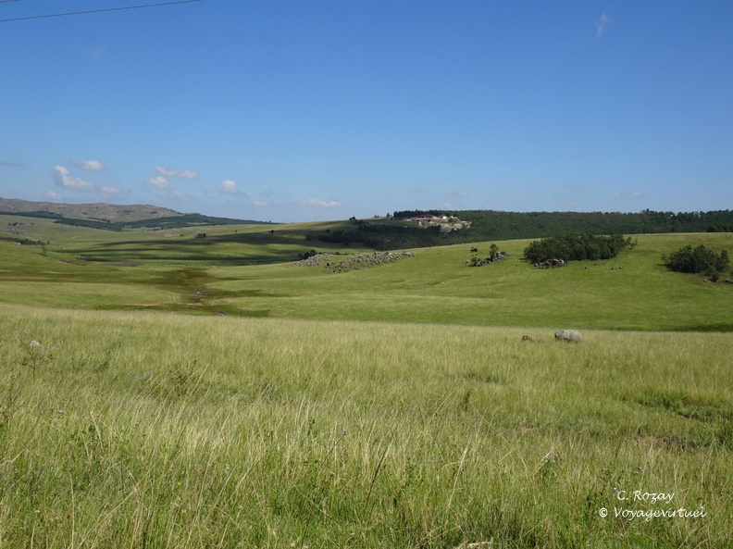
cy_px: 274
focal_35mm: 34
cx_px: 366
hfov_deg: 54.0
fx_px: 720
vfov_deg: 41.8
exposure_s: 1/1000
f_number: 4
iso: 80
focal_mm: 5.79
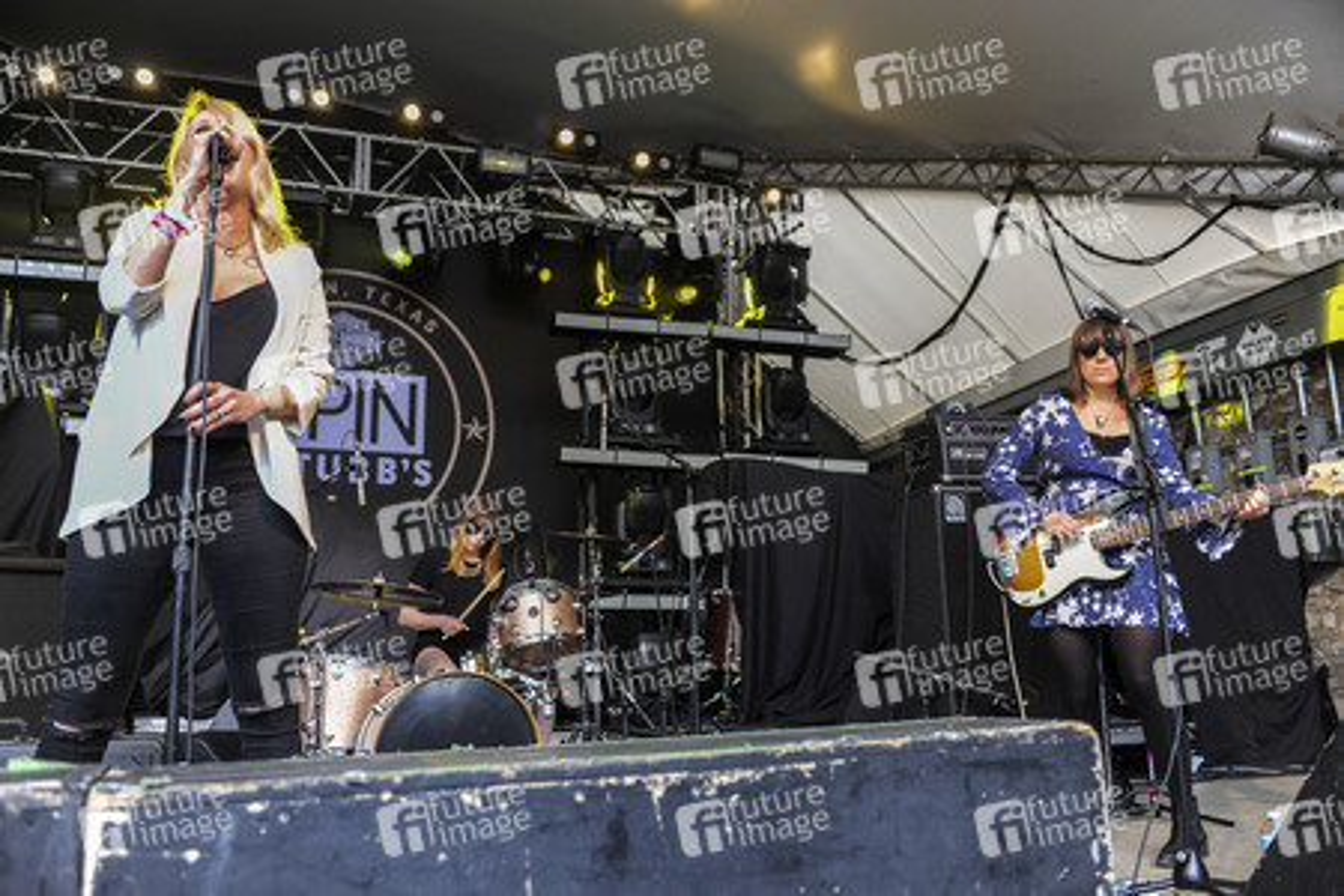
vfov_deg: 46.4
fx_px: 1045
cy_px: 448
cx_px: 672
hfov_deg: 65.5
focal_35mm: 28
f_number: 2.8
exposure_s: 1/500
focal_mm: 28
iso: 1000
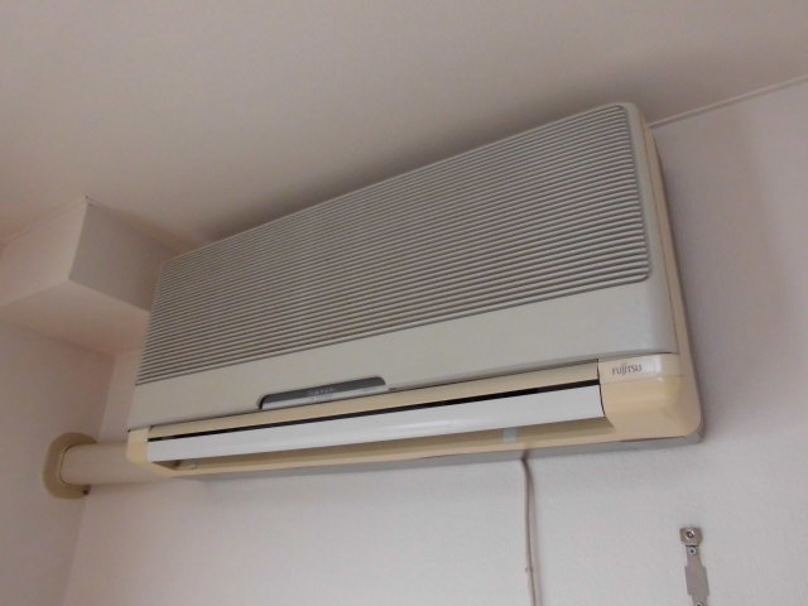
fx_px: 607
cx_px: 404
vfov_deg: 53.1
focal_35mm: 26
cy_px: 303
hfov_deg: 67.3
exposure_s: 1/60
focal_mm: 4.6
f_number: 3.5
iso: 400
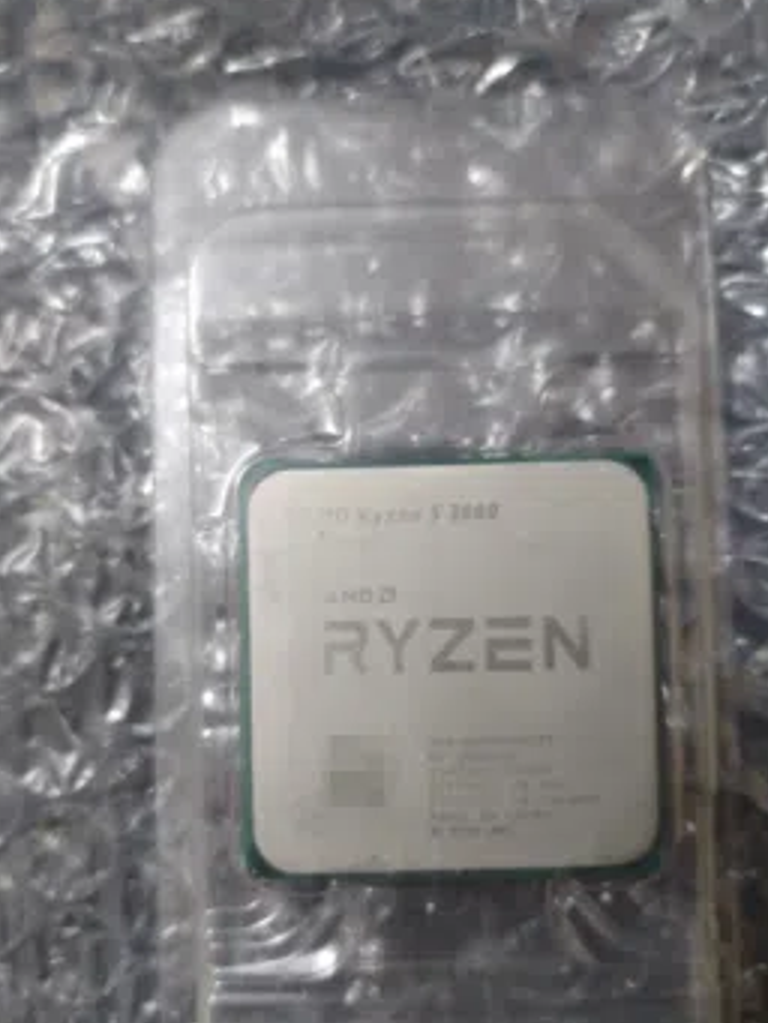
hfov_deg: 41.8
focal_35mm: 34
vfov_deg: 53.8
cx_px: 366
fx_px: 1005
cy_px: 579
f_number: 1.8
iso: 1513
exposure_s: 1/16.7
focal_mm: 4.75
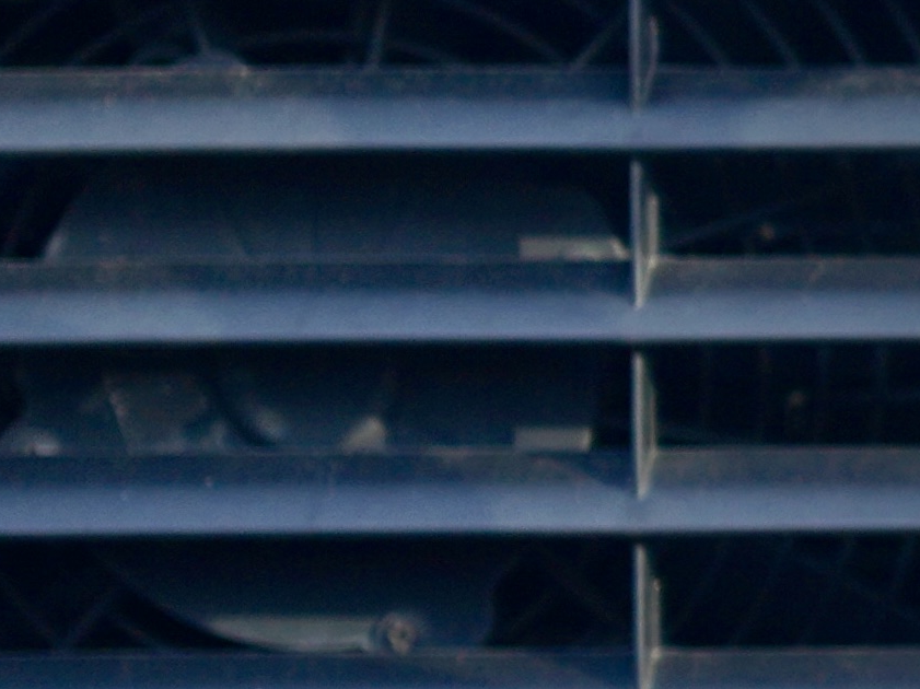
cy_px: 36
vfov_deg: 2.6
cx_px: 3108
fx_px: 15196
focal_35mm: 572
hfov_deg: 3.4
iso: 160
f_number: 2
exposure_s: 1/400
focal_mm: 85
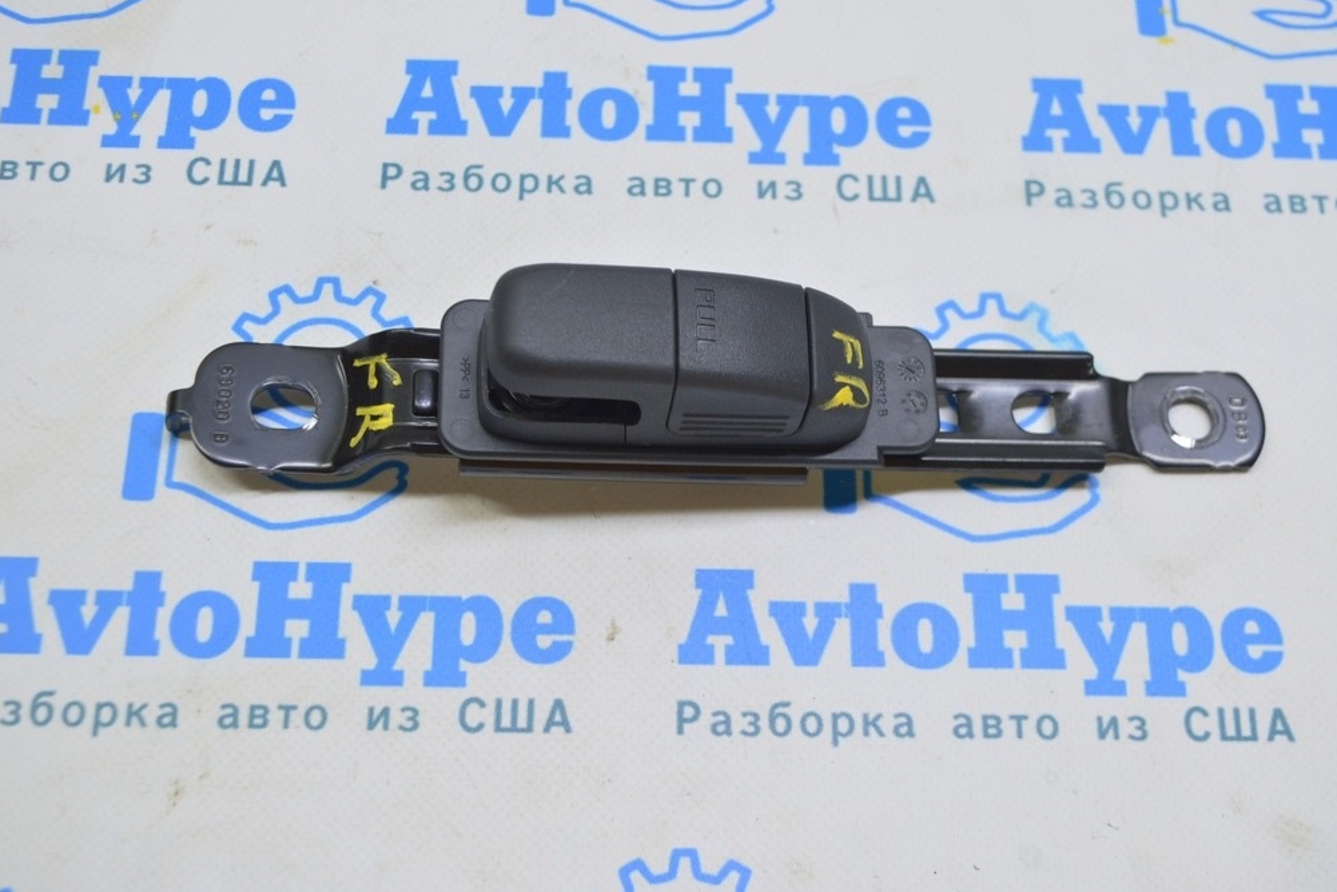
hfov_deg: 41.5
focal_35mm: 48
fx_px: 1765
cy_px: 443
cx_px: 675
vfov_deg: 28.4
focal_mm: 31
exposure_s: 1/25
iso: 400
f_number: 5.6
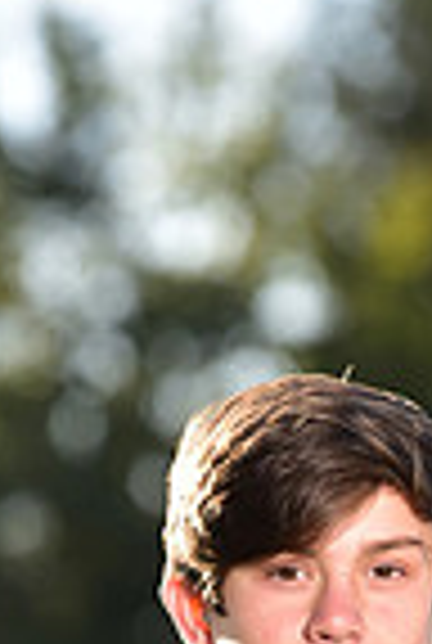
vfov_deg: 2.5
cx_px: 376
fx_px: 14491
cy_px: 1130
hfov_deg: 1.7
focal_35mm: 809
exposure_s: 1/200
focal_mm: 200
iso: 80
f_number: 5
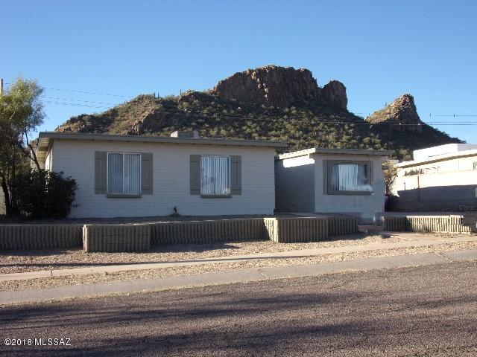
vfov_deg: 36.8
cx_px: 238
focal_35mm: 39
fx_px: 537
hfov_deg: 47.9
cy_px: 178
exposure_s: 1/400
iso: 80
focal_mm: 7
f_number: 3.9
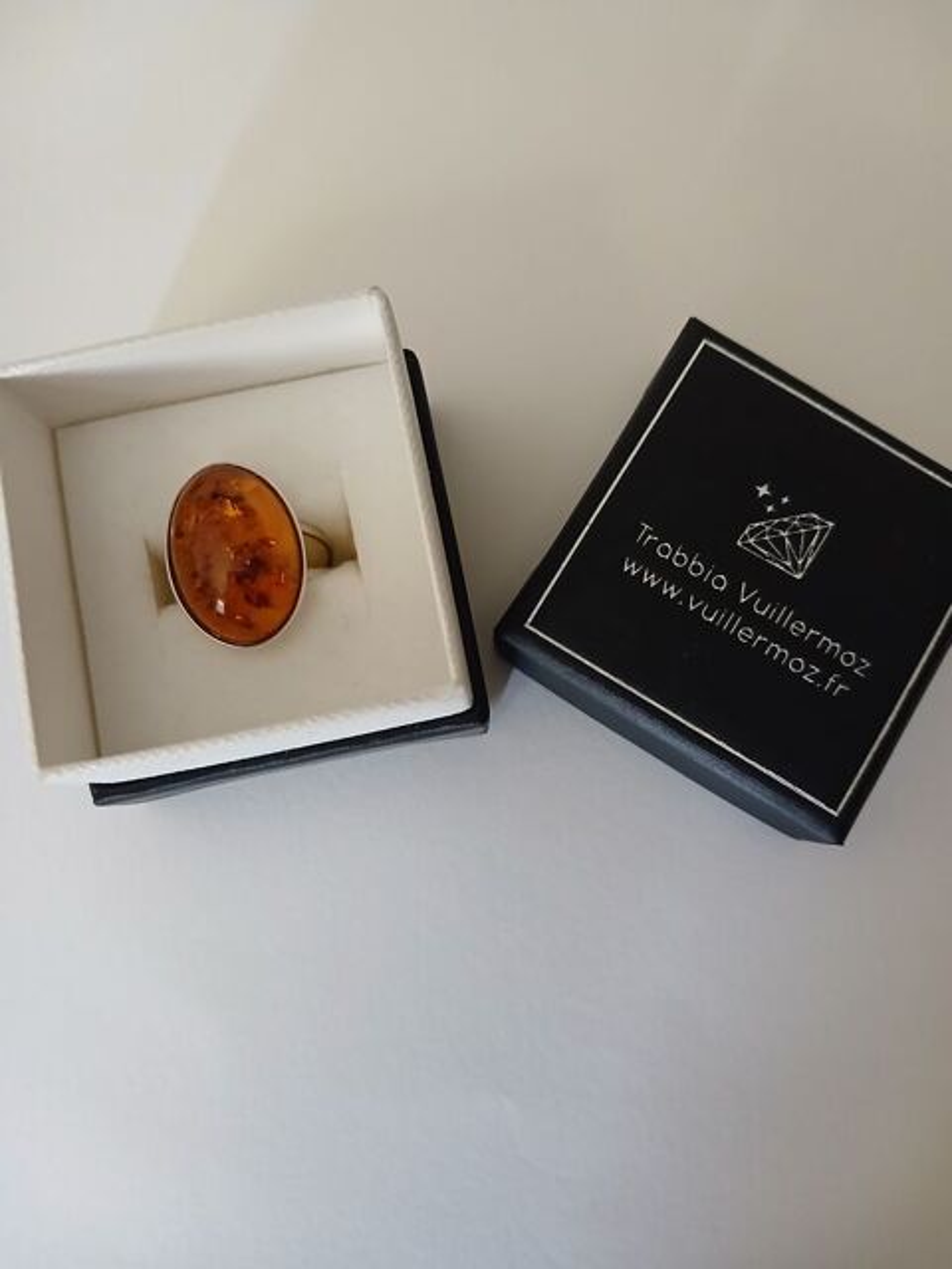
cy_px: 634
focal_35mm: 27
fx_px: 990
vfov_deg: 65.3
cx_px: 476
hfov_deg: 51.4
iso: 500
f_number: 1.8
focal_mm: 3.98
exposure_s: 1/20
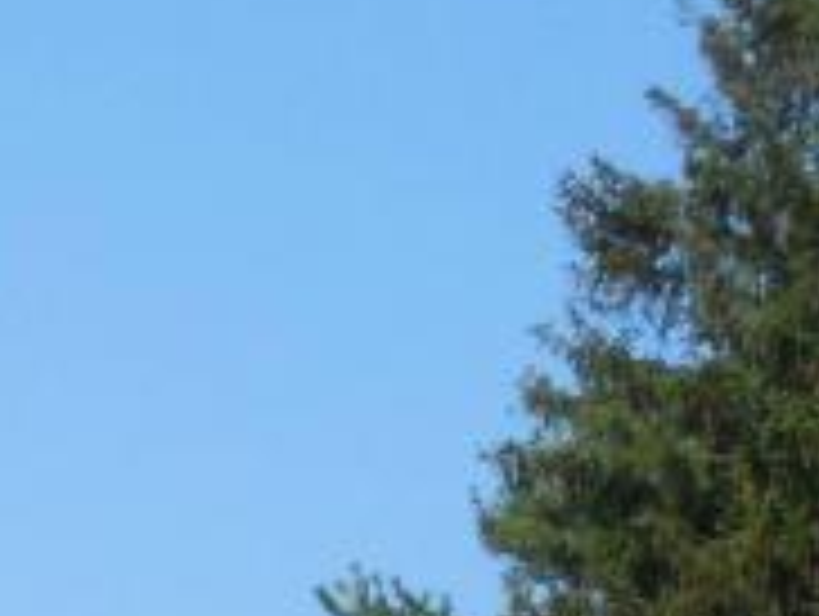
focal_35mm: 219
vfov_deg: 6.5
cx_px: -1048
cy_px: 1439
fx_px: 5188
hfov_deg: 8.4
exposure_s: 1/1000
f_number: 3.8
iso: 125
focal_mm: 7
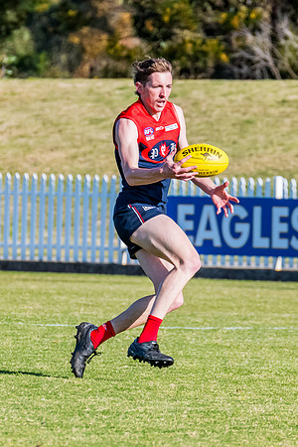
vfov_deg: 2.7
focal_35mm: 775
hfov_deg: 1.8
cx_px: 135
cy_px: 235
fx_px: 9627
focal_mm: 330
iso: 800
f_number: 9
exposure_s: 1/1600
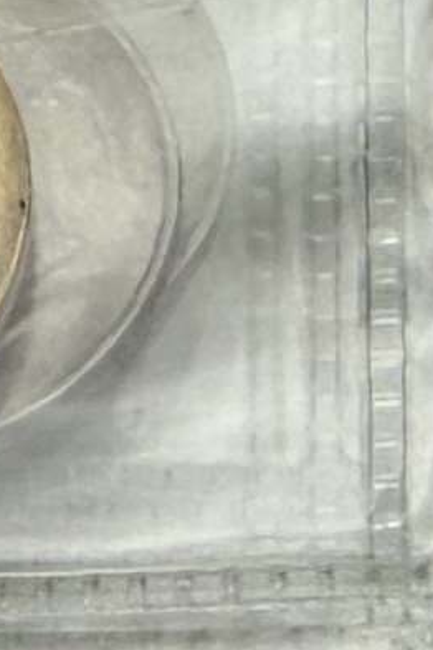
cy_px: 1909
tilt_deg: -75.5
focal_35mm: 256
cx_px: -74
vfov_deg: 7.2
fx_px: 4618
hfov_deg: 5.3
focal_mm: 2.22
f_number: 2.2
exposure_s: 1/326
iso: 40
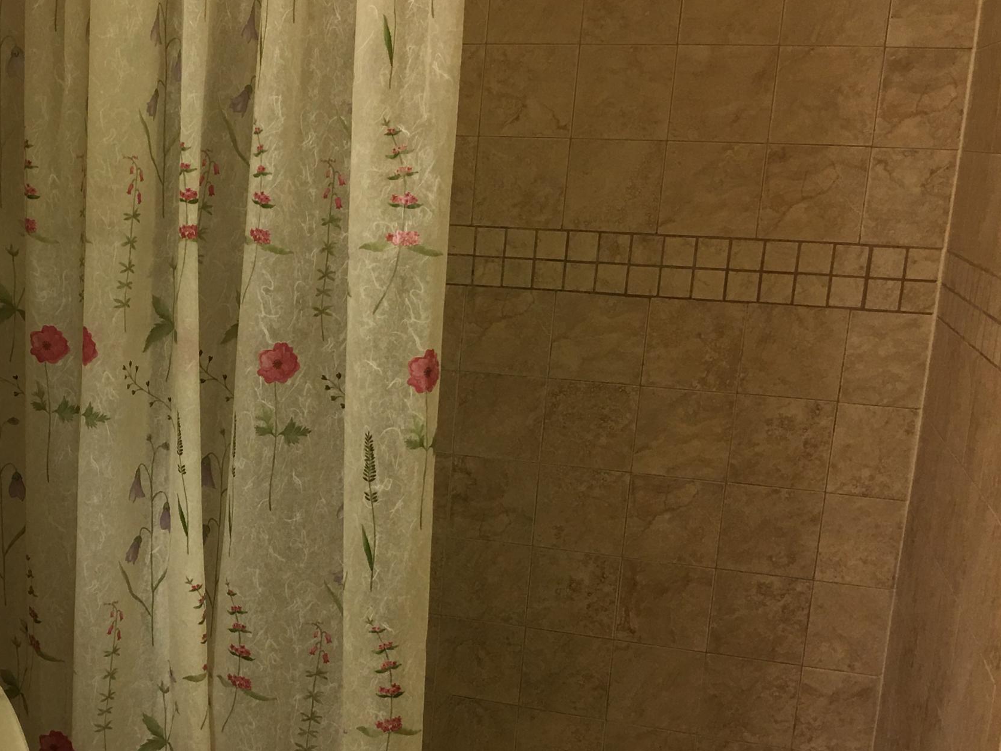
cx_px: 118
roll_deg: -1.6
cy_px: 469
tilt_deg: -11.5
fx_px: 1504
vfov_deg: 27.9
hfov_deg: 34.9
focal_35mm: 52
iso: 25
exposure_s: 1/30
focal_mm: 4.15
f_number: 2.2
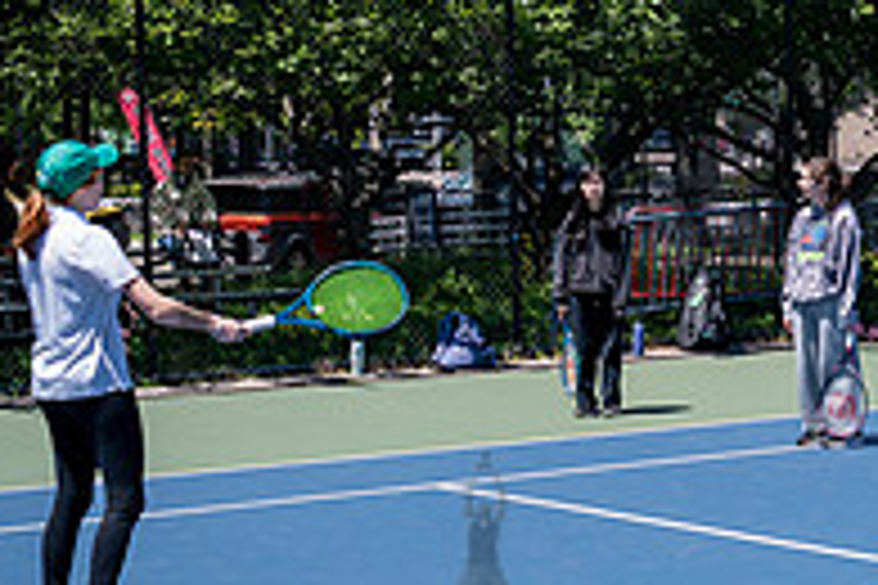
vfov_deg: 13.2
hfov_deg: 18.6
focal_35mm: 104
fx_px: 2536
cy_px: 310
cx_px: 1058
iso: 400
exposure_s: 1/2000
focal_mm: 35
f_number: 4.5
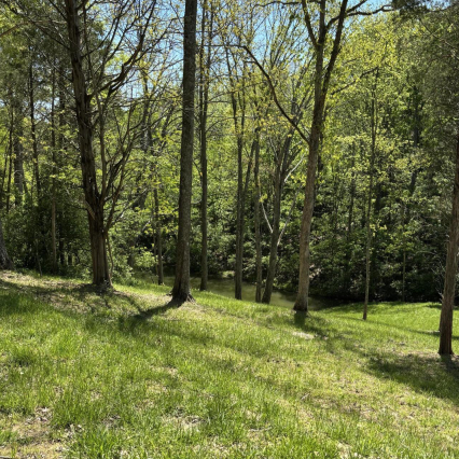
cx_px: 246
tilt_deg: -14.2
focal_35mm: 36
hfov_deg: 46.0
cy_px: 303
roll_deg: +0.8
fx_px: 540
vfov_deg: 45.4
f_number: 1.6
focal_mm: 5.96
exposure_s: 1/1437
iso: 50
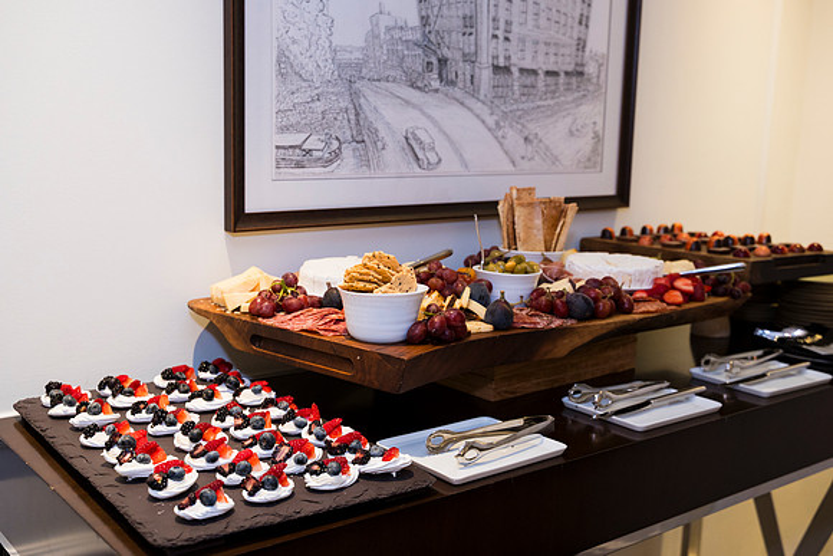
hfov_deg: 50.7
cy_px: 278
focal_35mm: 38
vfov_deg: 35.1
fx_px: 879
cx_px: 416
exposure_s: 1/60
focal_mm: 38
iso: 800
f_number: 4.5
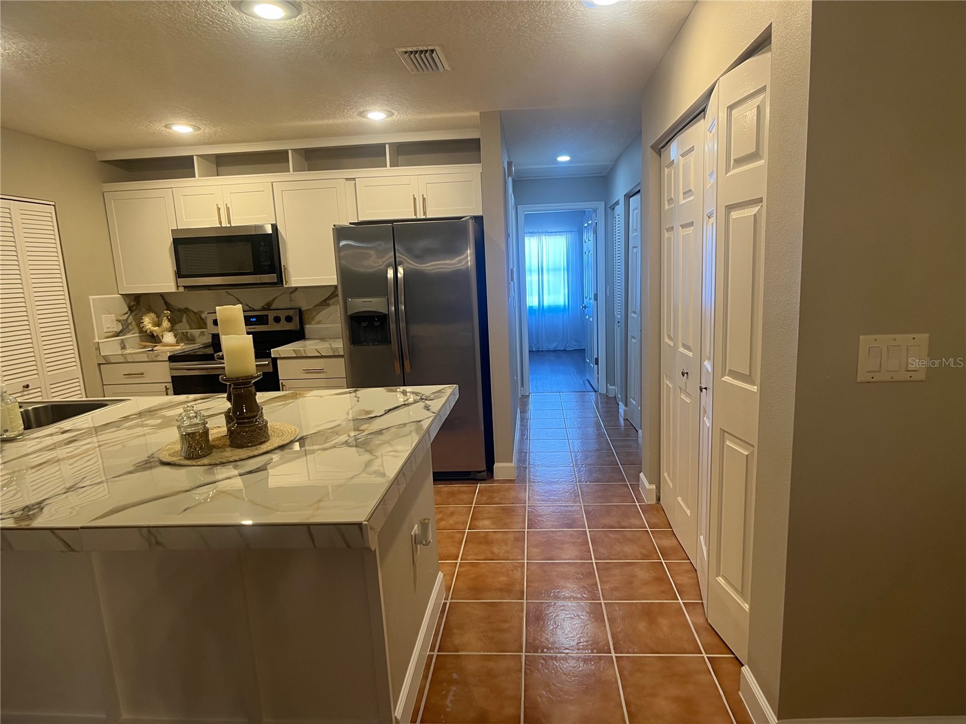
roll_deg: +2.1
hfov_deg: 67.3
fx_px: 726
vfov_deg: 53.1
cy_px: 362
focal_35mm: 26
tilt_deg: -10.2
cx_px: 483
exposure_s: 1/60
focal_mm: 5.1
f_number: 1.6
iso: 100
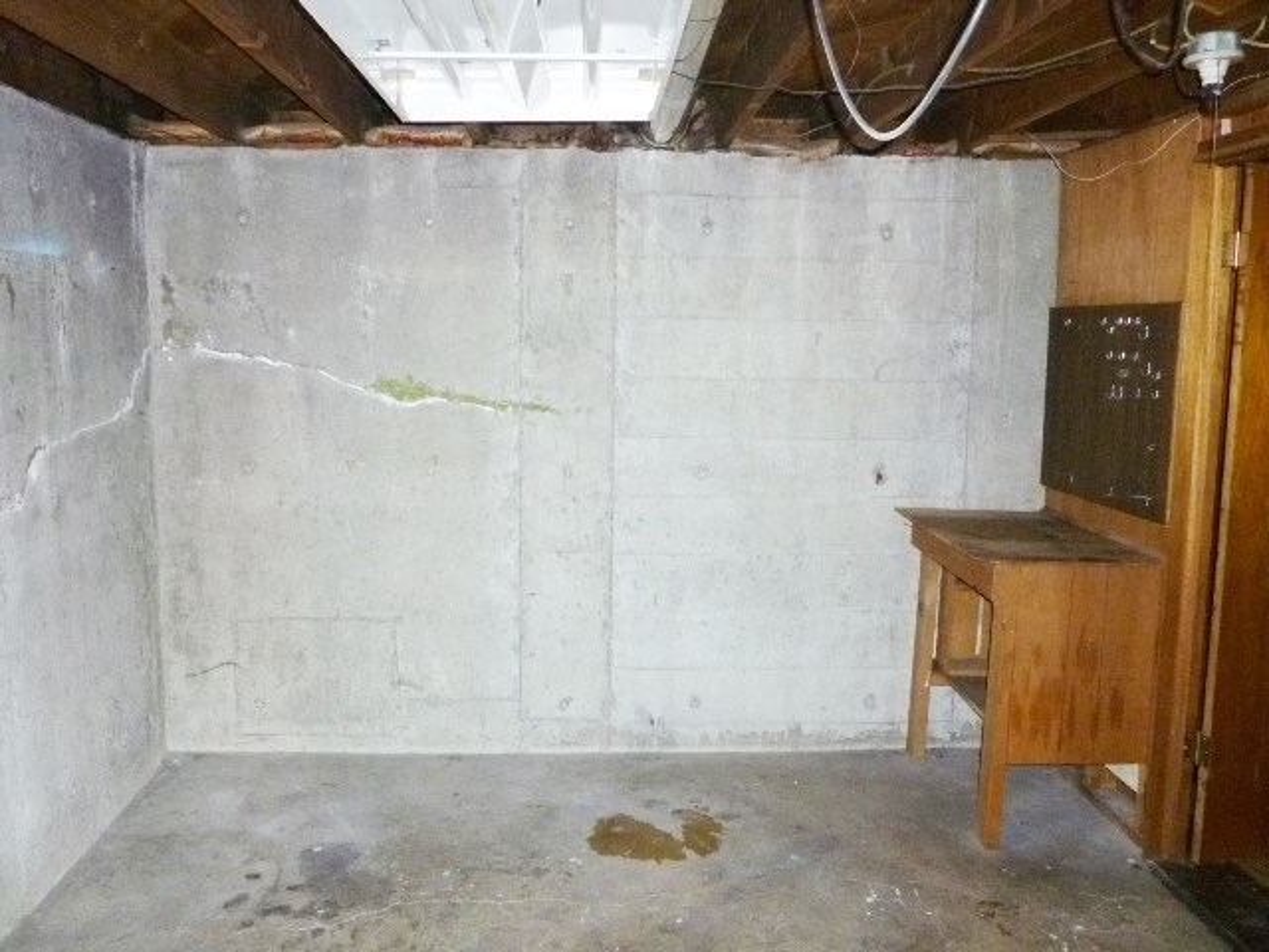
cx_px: 634
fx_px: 1063
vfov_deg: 48.2
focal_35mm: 29
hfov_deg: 61.7
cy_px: 476
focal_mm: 5.2
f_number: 3.3
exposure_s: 1/30
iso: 400
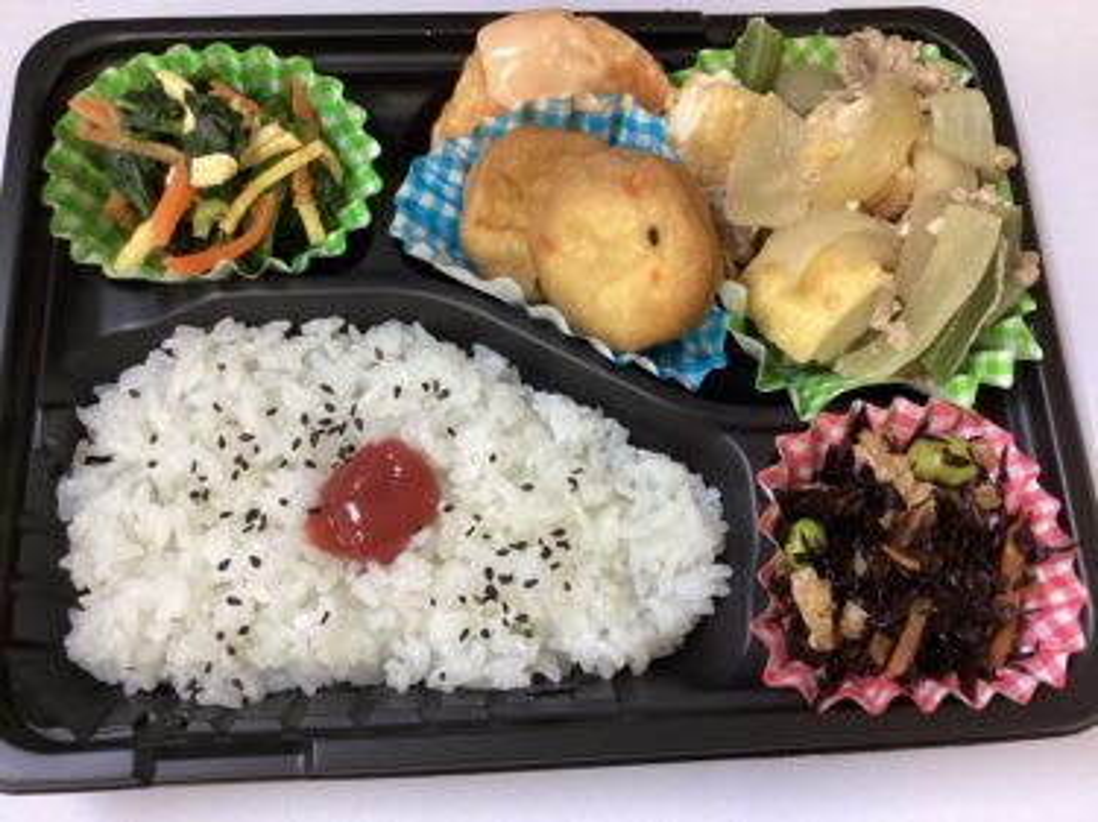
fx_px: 983
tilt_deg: -71.2
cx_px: 549
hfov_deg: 58.4
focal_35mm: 31
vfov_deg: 45.4
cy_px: 411
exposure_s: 1/50
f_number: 2.4
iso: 200
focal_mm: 3.3
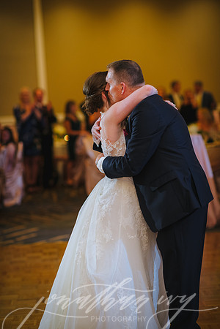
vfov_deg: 23.9
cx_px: 110
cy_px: 164
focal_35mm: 85
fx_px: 779
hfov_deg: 16.1
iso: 800
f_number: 2
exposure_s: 1/80
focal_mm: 85
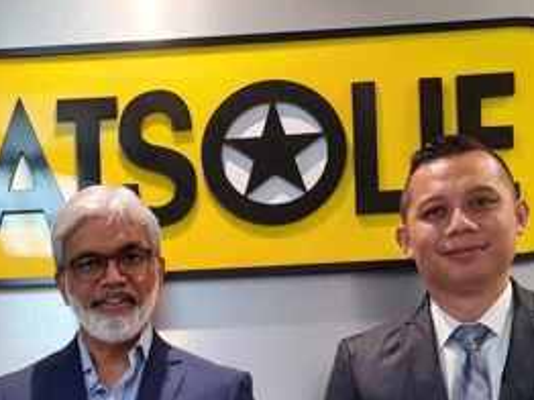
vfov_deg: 15.1
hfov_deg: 21.3
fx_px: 1403
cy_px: 578
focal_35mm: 91
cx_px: 114
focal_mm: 7
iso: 160
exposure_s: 1/40
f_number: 1.8
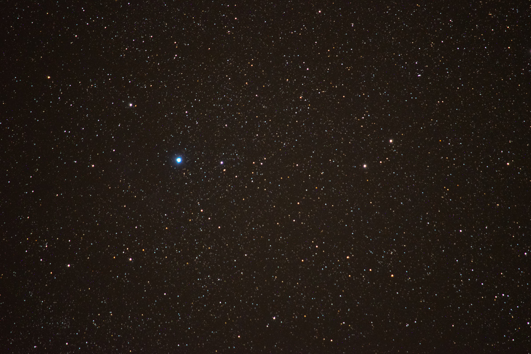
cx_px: 265
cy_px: 177
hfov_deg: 4.5
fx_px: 6697
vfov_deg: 3.0
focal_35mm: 454
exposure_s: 120
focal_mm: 300
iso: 1250
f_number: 5.6
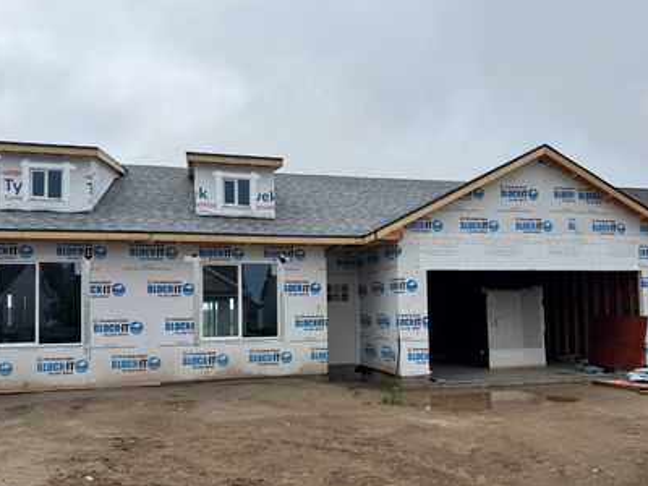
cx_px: 345
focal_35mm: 30
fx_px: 562
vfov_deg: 46.6
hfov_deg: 59.9
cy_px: 289
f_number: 1.78
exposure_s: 1/6410
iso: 80
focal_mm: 6.76
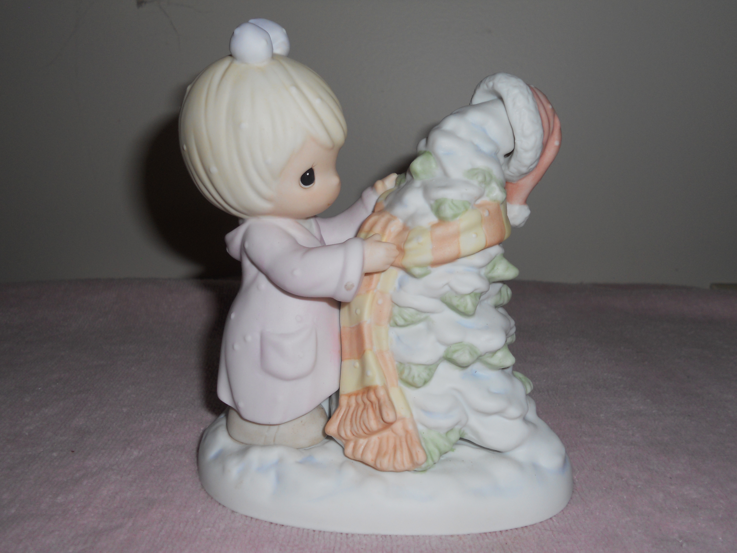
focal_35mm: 32
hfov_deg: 56.8
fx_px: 681
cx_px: 368
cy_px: 276
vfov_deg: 44.2
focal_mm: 5.8
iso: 80
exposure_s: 1/25
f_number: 8.8
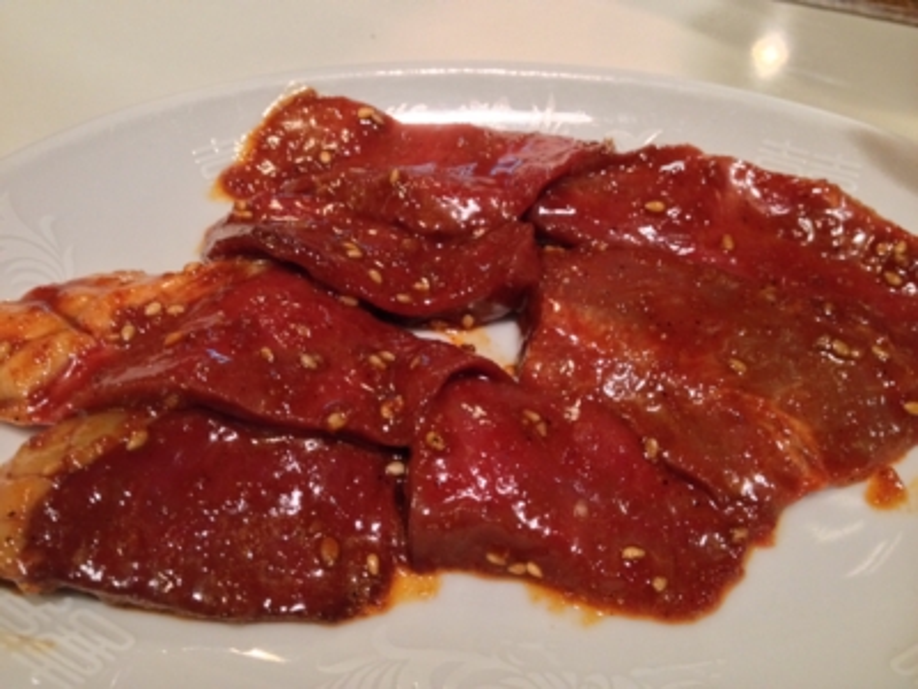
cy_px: 344
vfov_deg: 40.7
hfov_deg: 52.6
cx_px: 459
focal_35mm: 35
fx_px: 928
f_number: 2.4
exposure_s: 1/20
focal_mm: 4.28
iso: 400
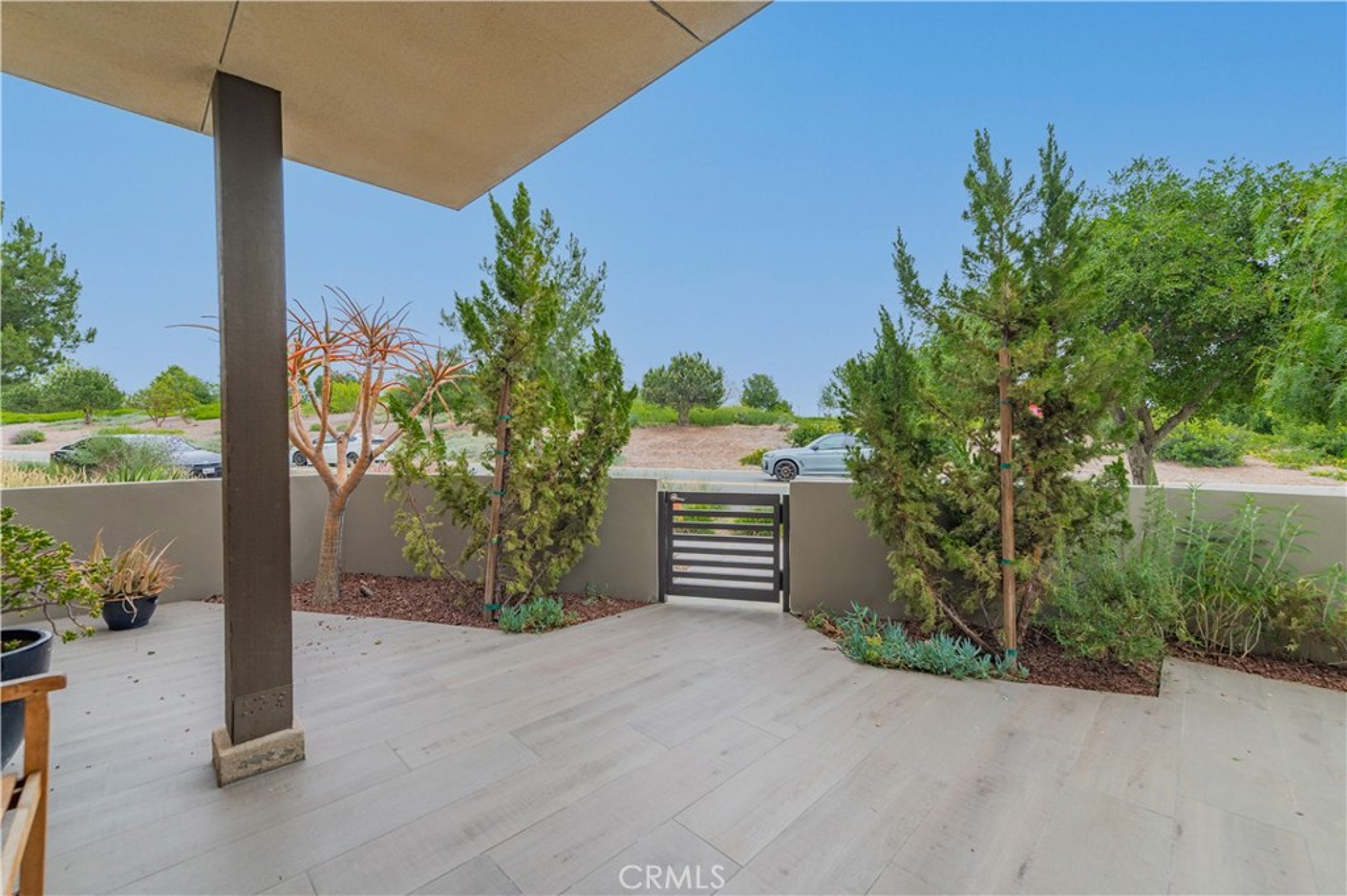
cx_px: 674
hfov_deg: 104.3
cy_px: 448
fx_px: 523
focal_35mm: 14
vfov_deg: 81.1
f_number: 5.6
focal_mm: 14
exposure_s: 1/250
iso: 125
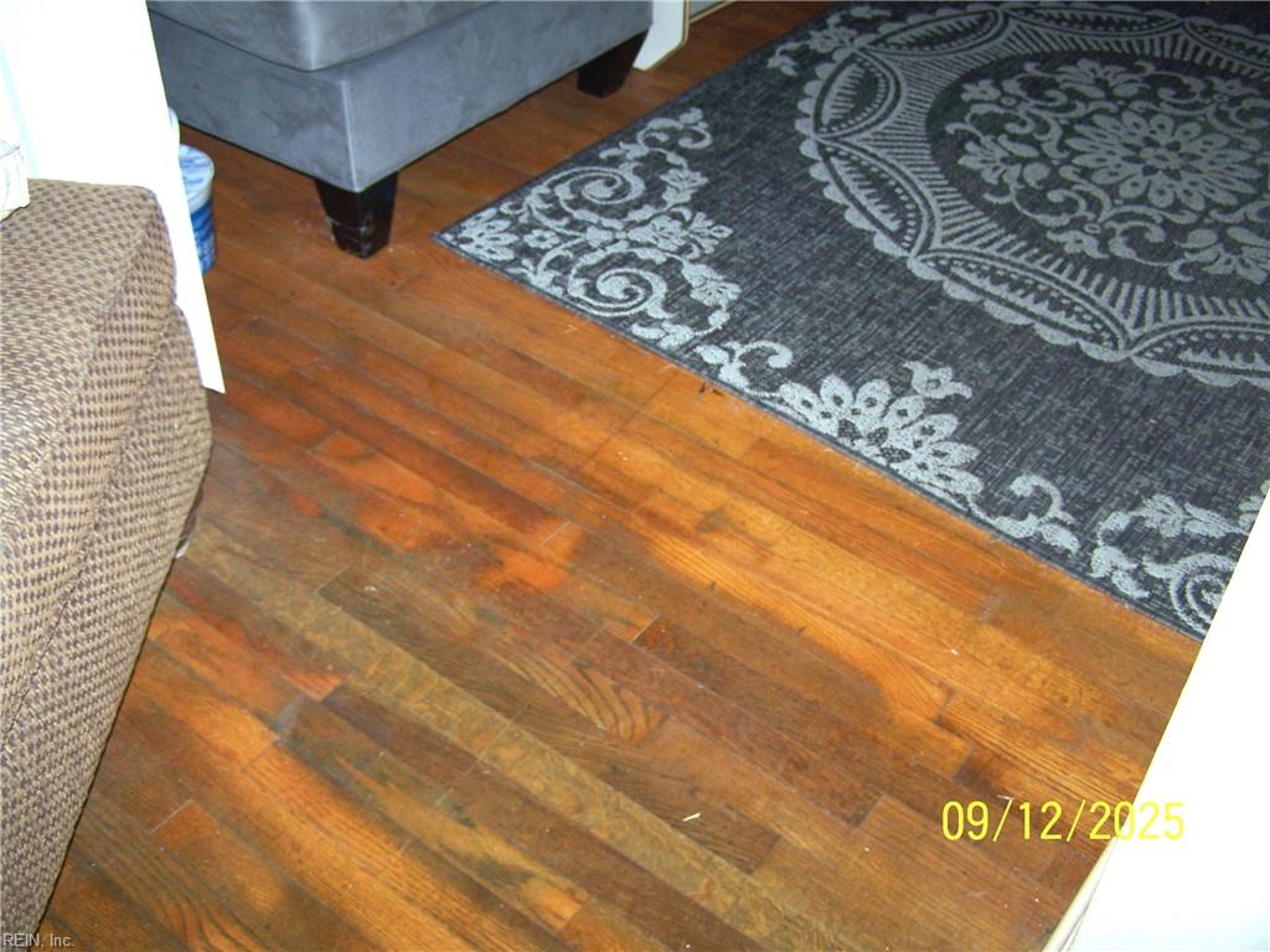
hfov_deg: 49.0
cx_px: 635
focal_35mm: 38
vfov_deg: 37.7
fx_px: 1394
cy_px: 476
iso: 80
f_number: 2.8
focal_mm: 6.3
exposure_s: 1/60
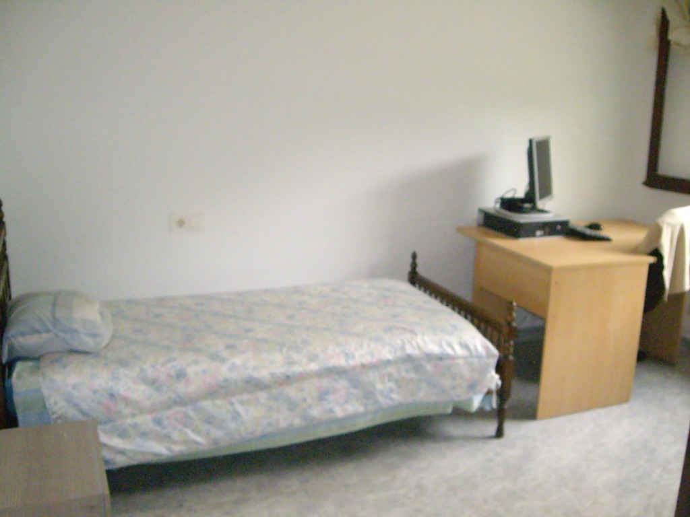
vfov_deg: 37.7
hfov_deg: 49.0
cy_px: 258
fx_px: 757
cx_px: 345
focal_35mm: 38
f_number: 2.7
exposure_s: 1/60
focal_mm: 6.2
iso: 800
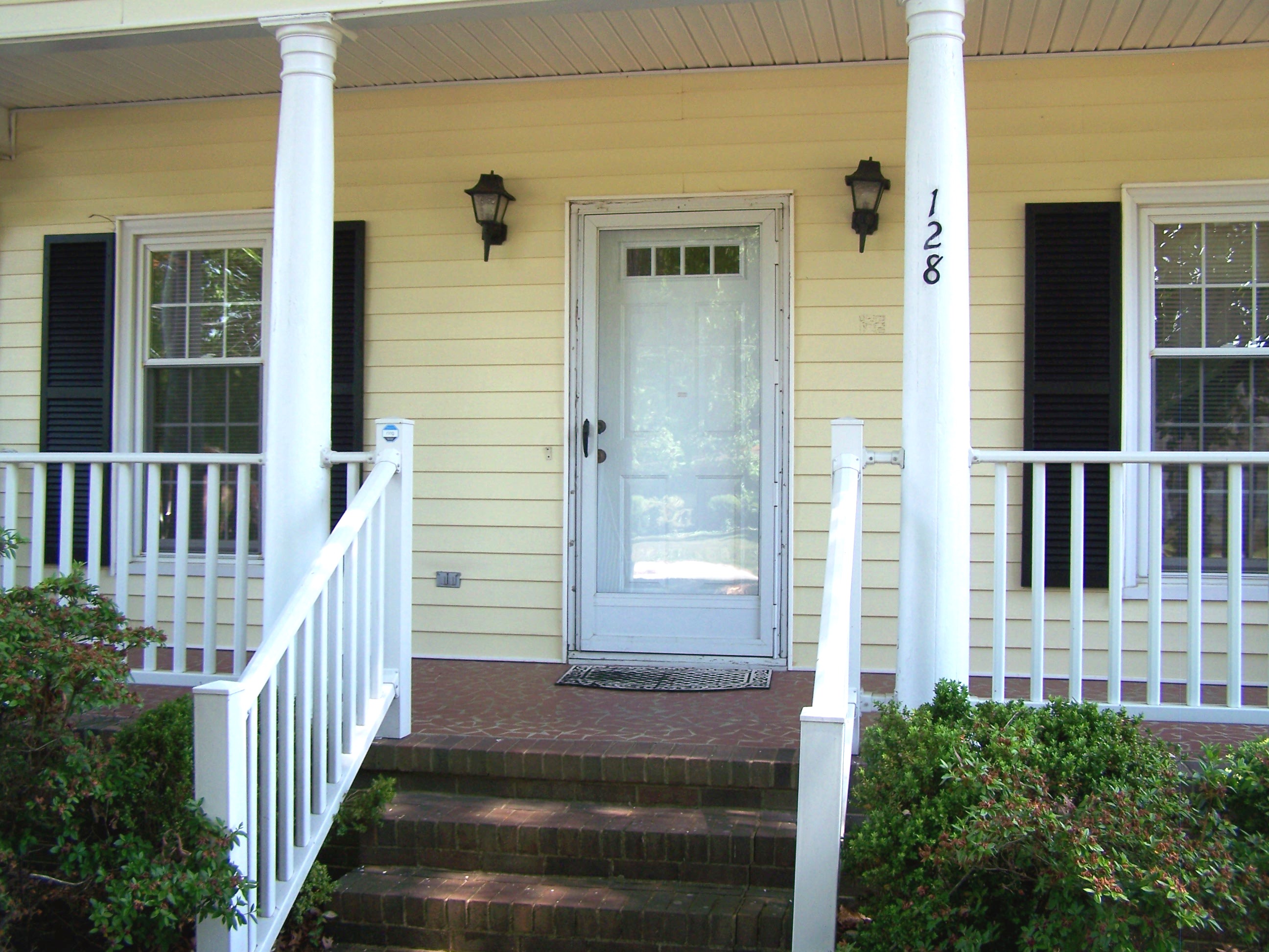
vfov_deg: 37.7
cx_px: 634
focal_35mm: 38
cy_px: 476
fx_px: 1393
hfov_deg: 49.0
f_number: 2.8
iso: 64
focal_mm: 6.3
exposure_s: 1/125
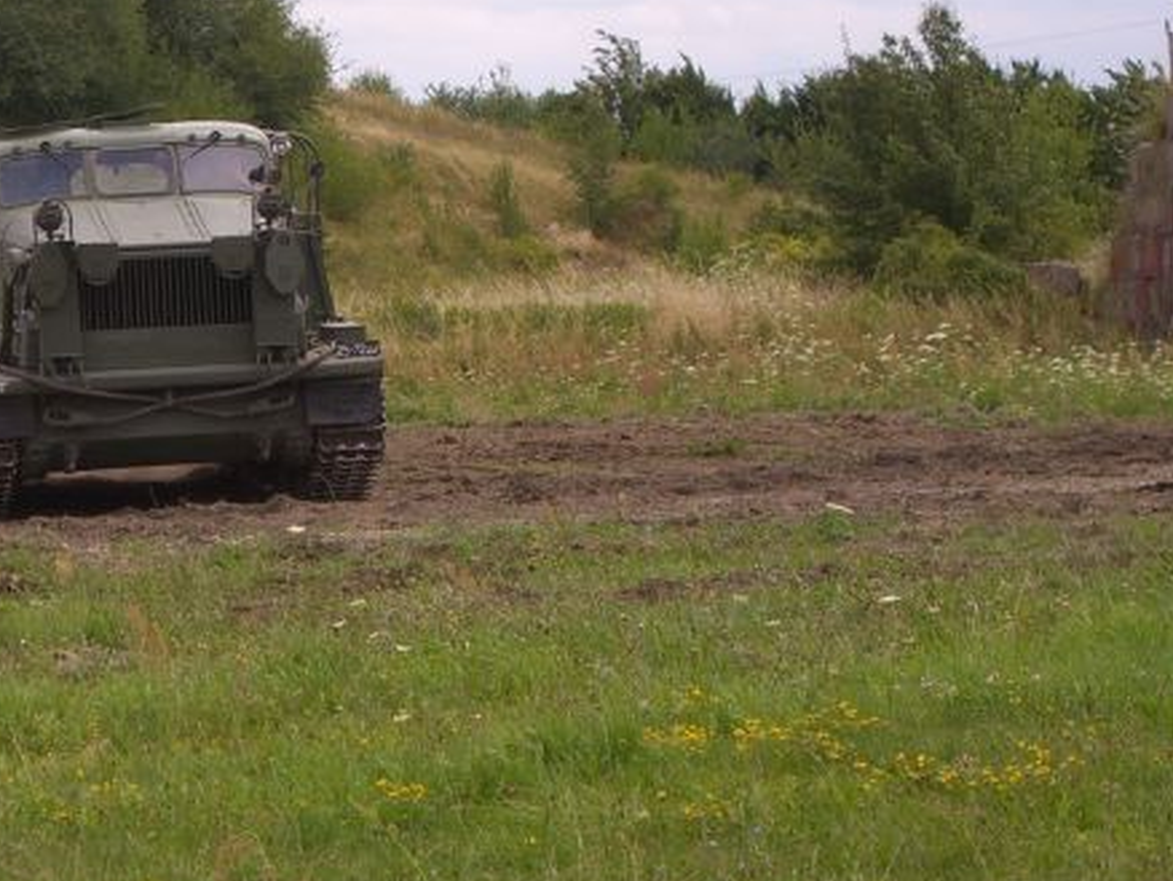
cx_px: 171
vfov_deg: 7.1
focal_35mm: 208
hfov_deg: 9.5
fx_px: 7052
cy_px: 386
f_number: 5.2
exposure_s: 1/320
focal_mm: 18.6
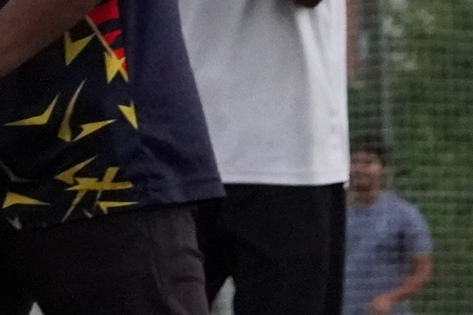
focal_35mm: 513
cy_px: -475
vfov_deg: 2.7
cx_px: -661
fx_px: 6740
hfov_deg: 3.9
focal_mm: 55
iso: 6400
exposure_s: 1/1000
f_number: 5.6
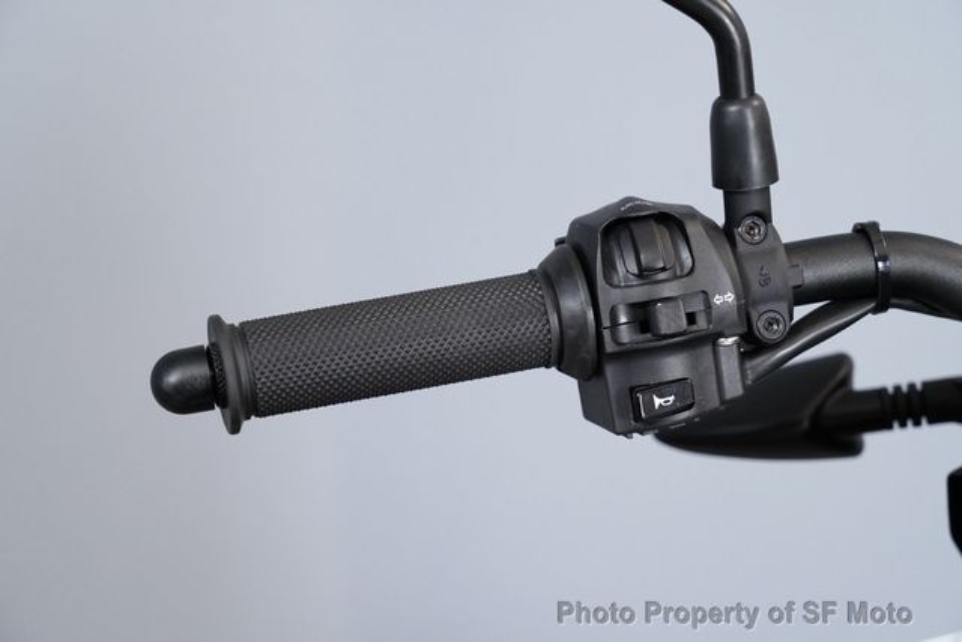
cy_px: 321
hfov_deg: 19.5
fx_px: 2806
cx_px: 481
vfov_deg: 13.0
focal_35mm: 105
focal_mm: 105
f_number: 7.1
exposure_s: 1/125
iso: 5000
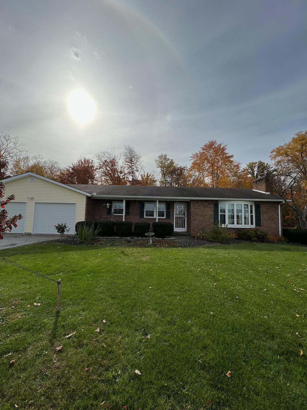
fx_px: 154
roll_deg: -1.1
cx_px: 154
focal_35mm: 13
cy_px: 205
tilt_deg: +5.4
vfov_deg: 106.2
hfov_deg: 89.9
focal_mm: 1.57
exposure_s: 1/3040
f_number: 1.8
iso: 32
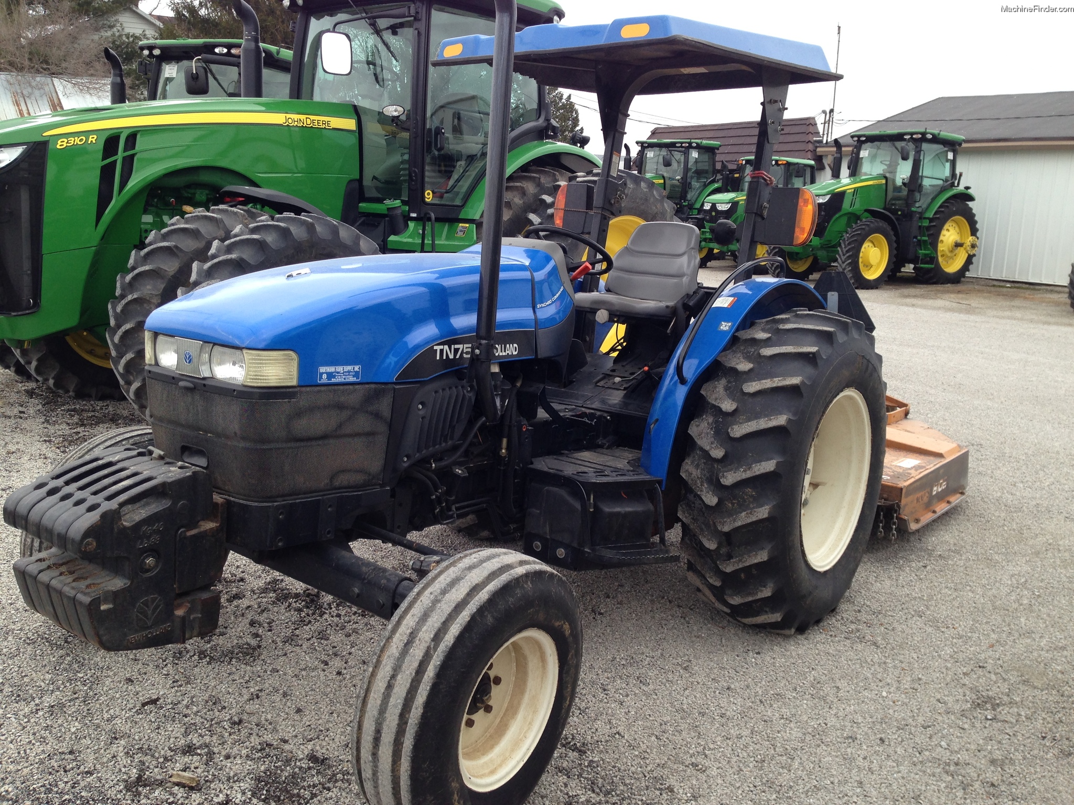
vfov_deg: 42.9
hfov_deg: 55.4
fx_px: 1024
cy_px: 402
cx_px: 537
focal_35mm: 33
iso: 50
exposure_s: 1/218
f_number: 2.4
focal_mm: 4.12
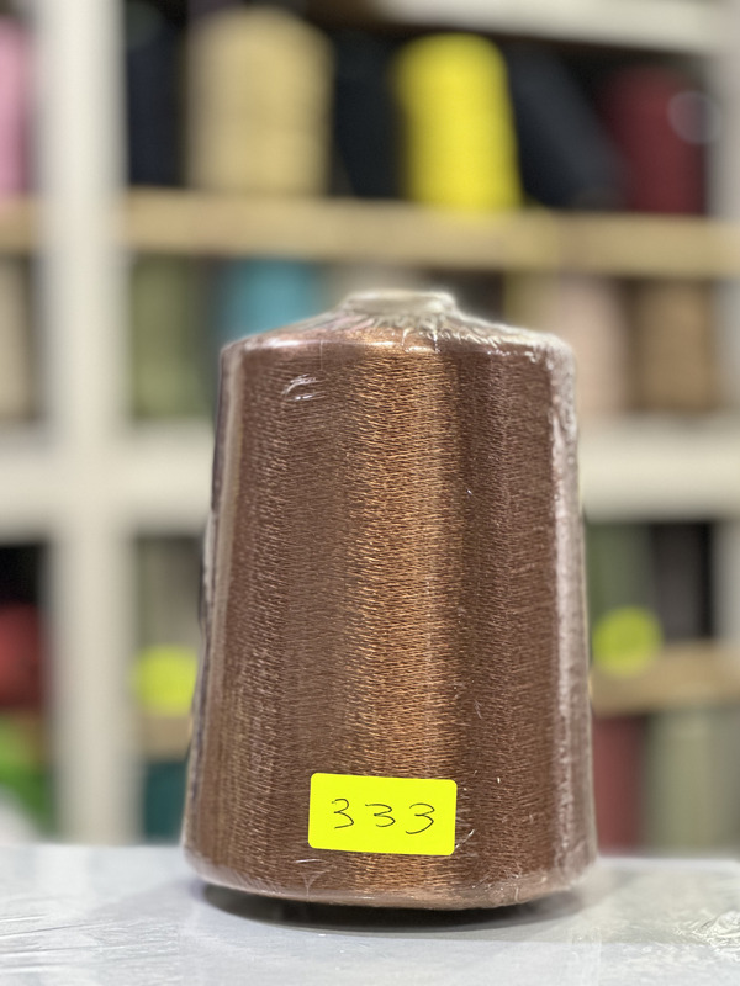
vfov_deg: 25.3
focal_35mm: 77
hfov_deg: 19.1
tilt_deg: -0.2
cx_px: 370
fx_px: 2195
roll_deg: +0.9
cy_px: 493
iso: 250
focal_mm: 9
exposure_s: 1/33
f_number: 2.8
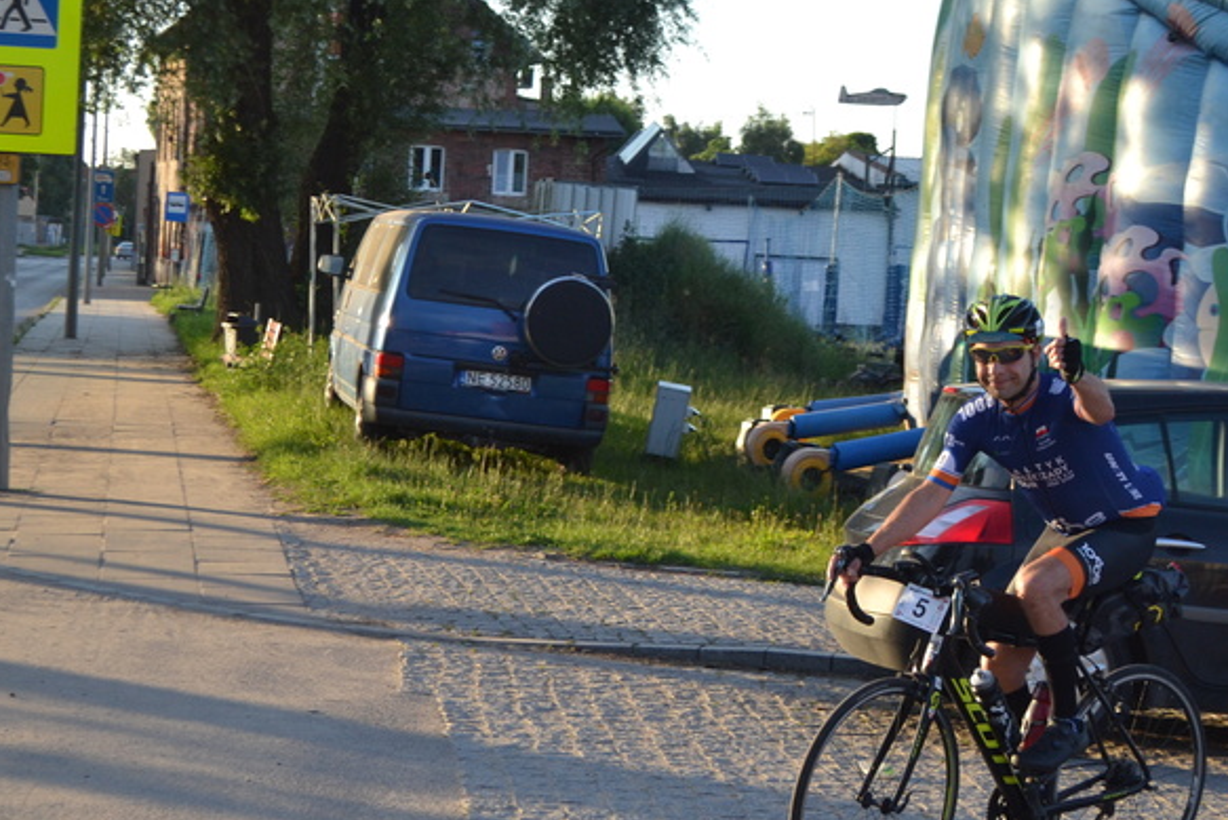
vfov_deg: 15.5
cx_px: 606
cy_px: 428
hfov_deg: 23.1
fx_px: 3002
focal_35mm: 88
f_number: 5.3
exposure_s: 1/500
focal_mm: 40
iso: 450
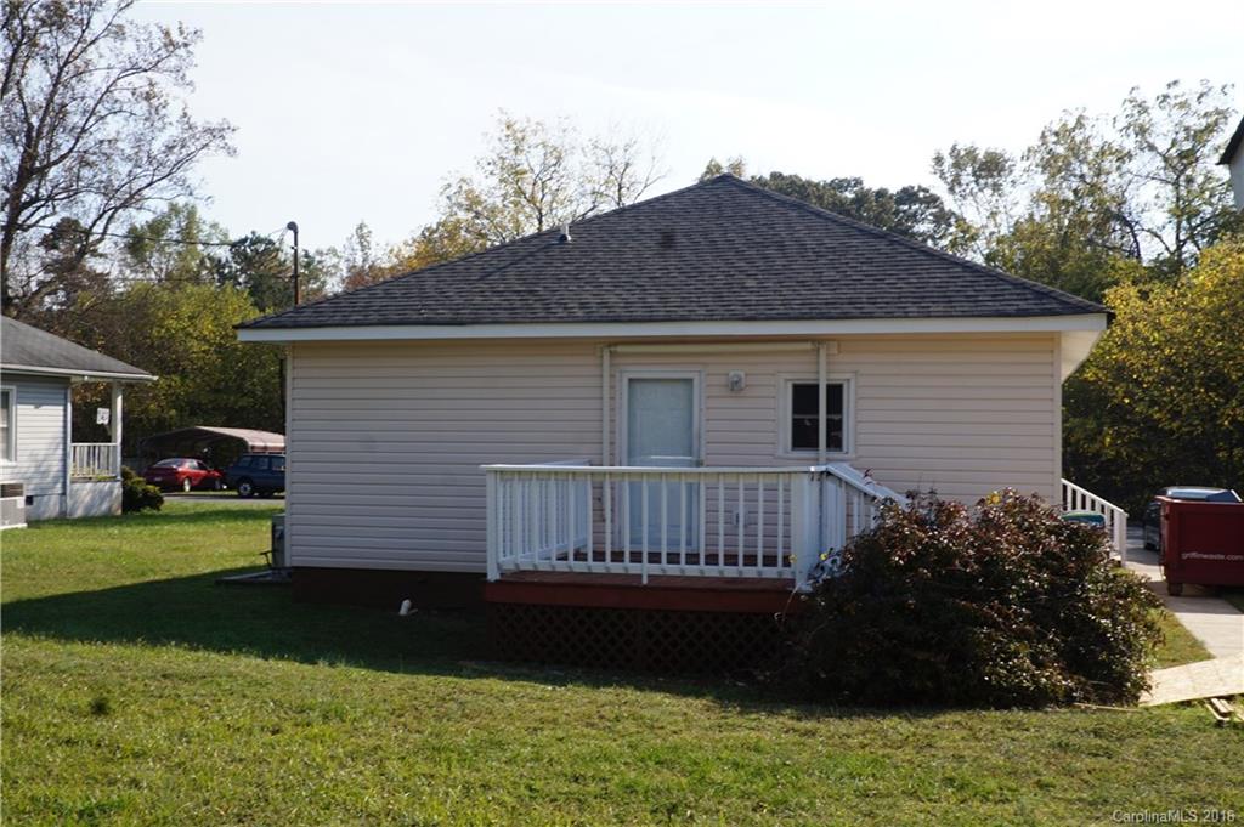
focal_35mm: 38
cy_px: 414
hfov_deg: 51.3
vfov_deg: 35.4
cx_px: 622
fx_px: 1295
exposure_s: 1/80
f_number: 11
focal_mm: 25
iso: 100
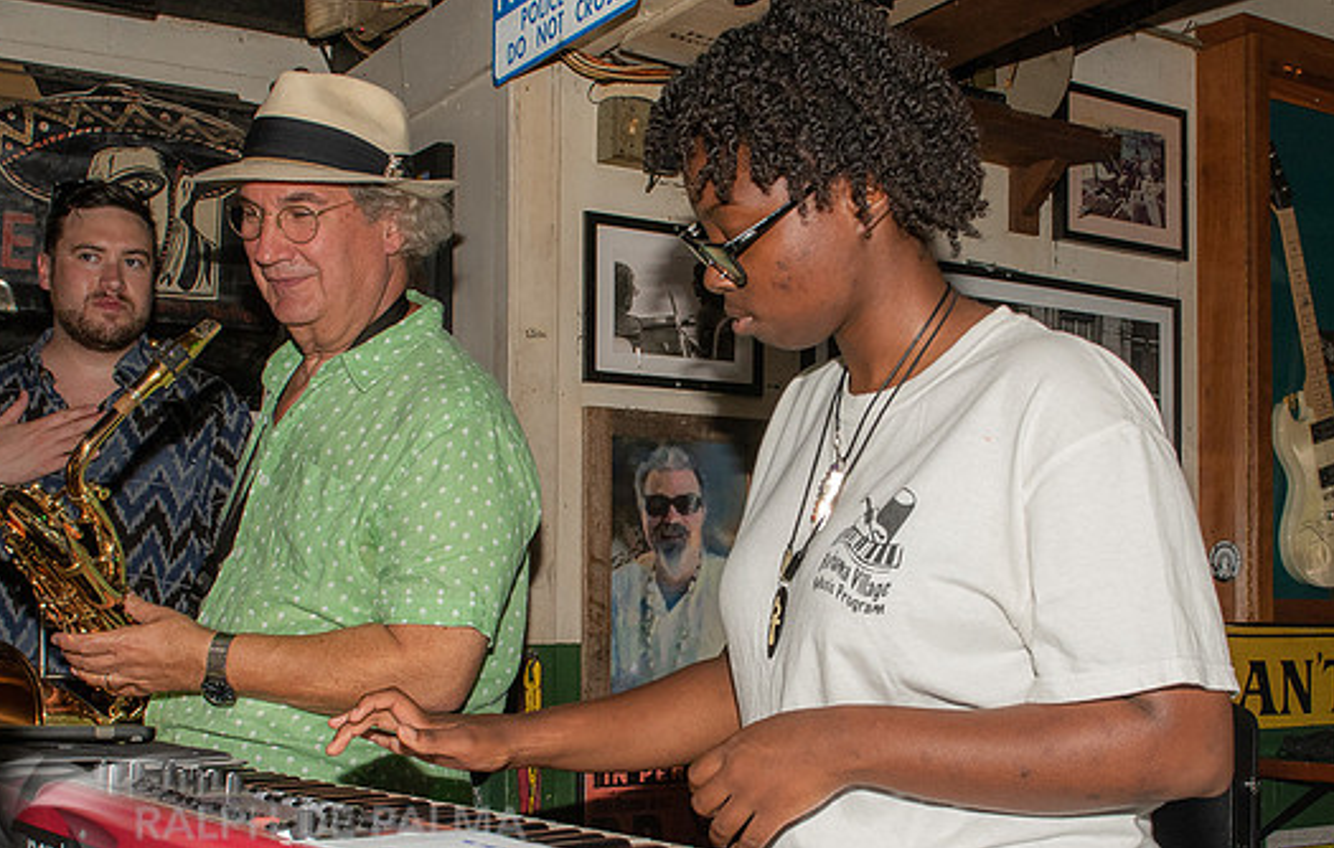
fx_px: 1717
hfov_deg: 42.4
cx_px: 737
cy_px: 550
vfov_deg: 27.6
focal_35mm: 47
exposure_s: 1/200
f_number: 10
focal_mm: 24
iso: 800
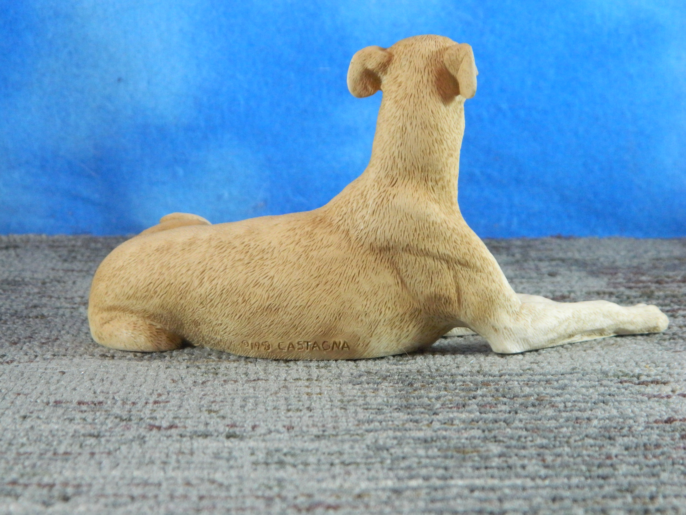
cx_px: 343
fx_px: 1665
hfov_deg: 23.3
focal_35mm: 84
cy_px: 258
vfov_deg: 17.6
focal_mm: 15.1
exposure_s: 1/20
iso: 400
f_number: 4.2
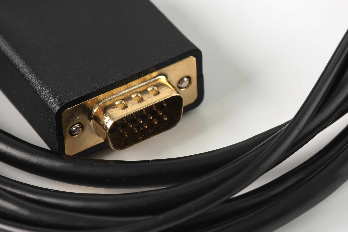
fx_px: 2128
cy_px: 67
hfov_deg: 9.3
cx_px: 245
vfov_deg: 6.2
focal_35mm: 220
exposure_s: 1/160
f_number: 9
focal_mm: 105
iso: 160
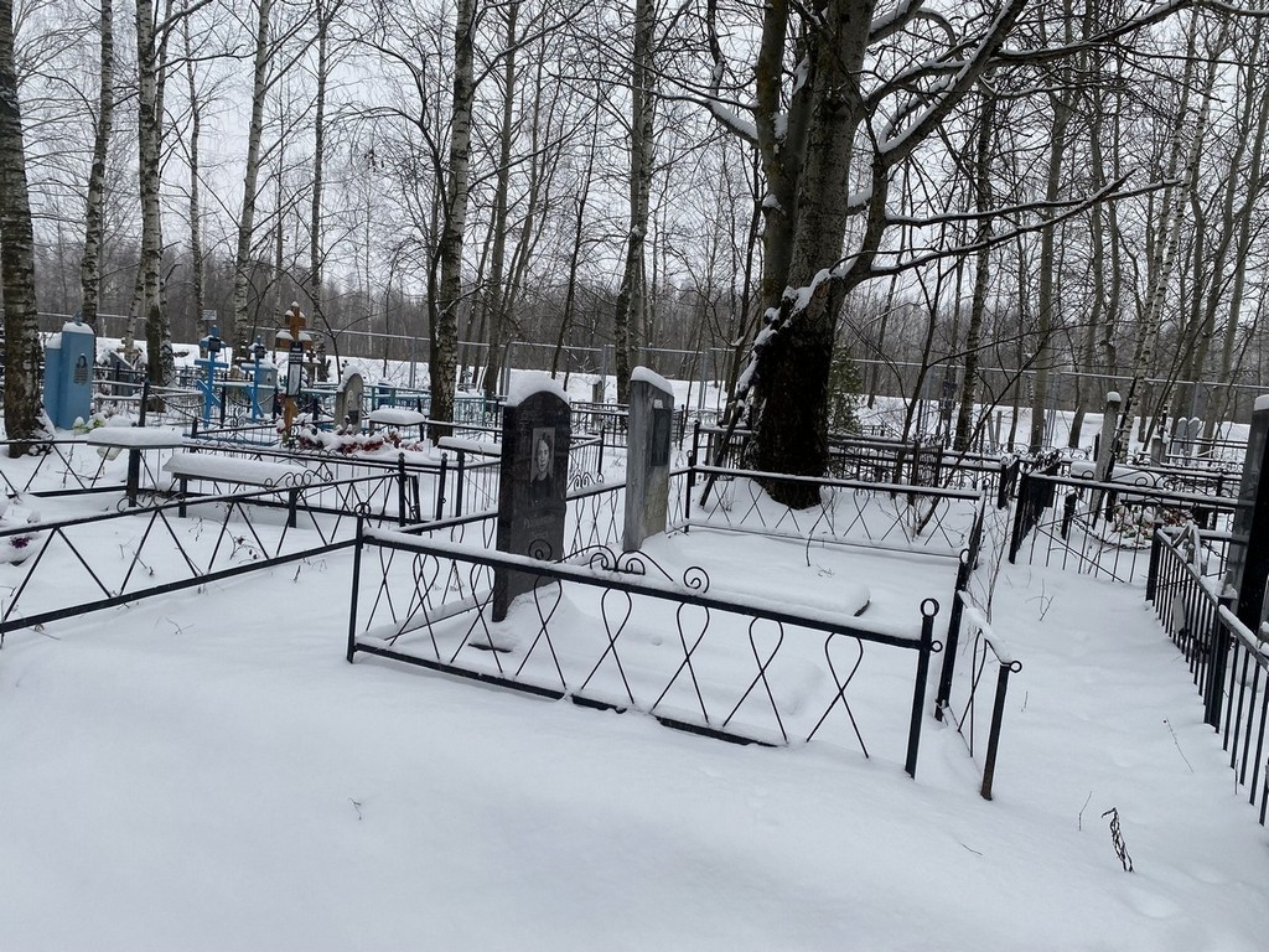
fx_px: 953
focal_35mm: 26
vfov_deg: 53.1
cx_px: 634
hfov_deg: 67.3
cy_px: 476
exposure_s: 1/315
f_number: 1.8
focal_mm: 4.25
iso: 32
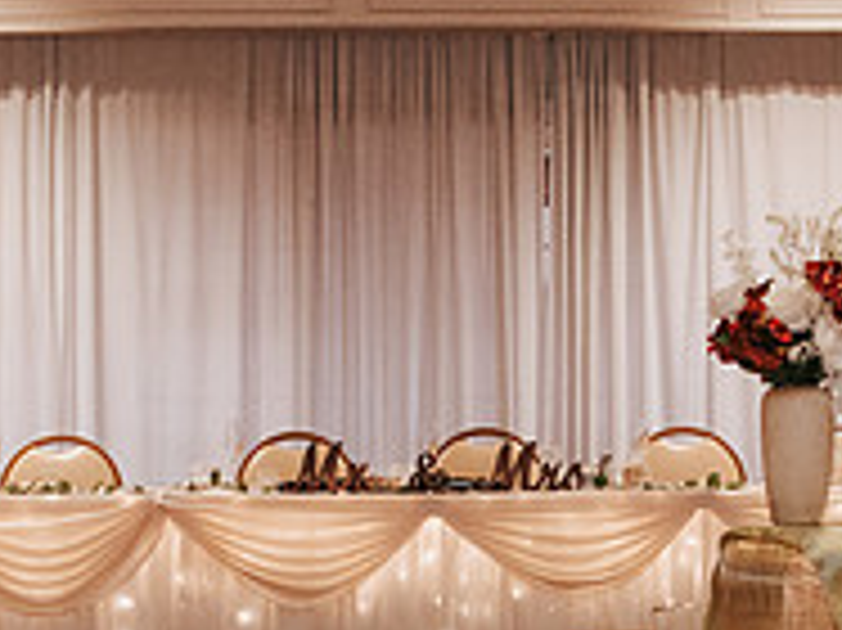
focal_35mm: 159
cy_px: 551
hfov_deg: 12.4
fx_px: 3865
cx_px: 540
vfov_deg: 9.3
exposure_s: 1/200
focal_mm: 35
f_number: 3.2
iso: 800
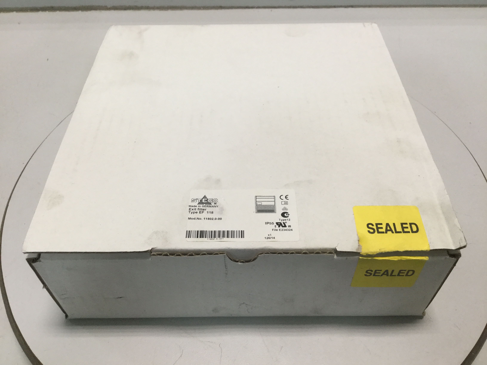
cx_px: 244
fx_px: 436
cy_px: 182
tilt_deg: -48.3
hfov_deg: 58.4
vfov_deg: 45.4
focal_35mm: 31
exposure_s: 1/30
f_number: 2.4
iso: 32
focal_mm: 3.3
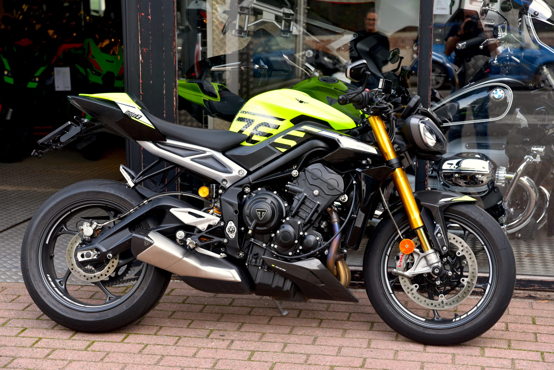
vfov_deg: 19.5
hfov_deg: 28.8
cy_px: 185
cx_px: 277
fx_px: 1078
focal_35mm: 70
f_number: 5
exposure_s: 1/100
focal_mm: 70
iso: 200
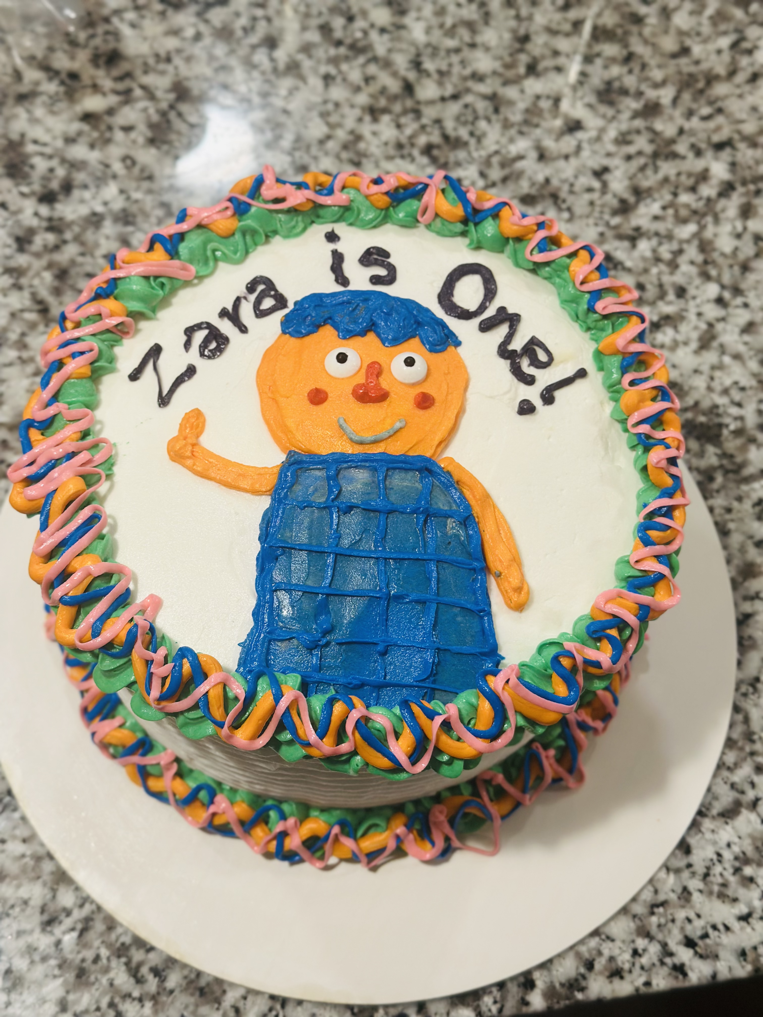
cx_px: 382
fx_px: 1411
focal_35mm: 48
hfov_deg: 30.3
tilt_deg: -66.3
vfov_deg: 39.7
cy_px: 508
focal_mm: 6.86
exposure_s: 1/60
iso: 125
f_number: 1.78
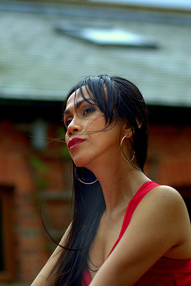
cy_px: 143
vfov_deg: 13.7
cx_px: 96
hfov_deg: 9.2
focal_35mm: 150
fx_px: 1191
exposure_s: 1/2000
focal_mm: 100
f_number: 2.8
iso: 100
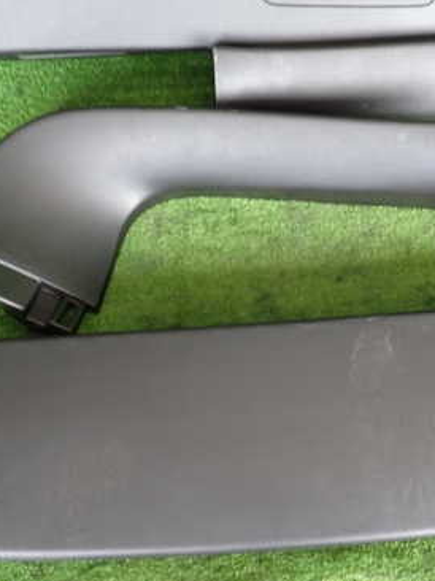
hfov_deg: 34.2
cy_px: 314
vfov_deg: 45.8
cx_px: 340
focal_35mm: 41
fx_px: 688
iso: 200
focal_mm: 4.5
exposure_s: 1/50
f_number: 2
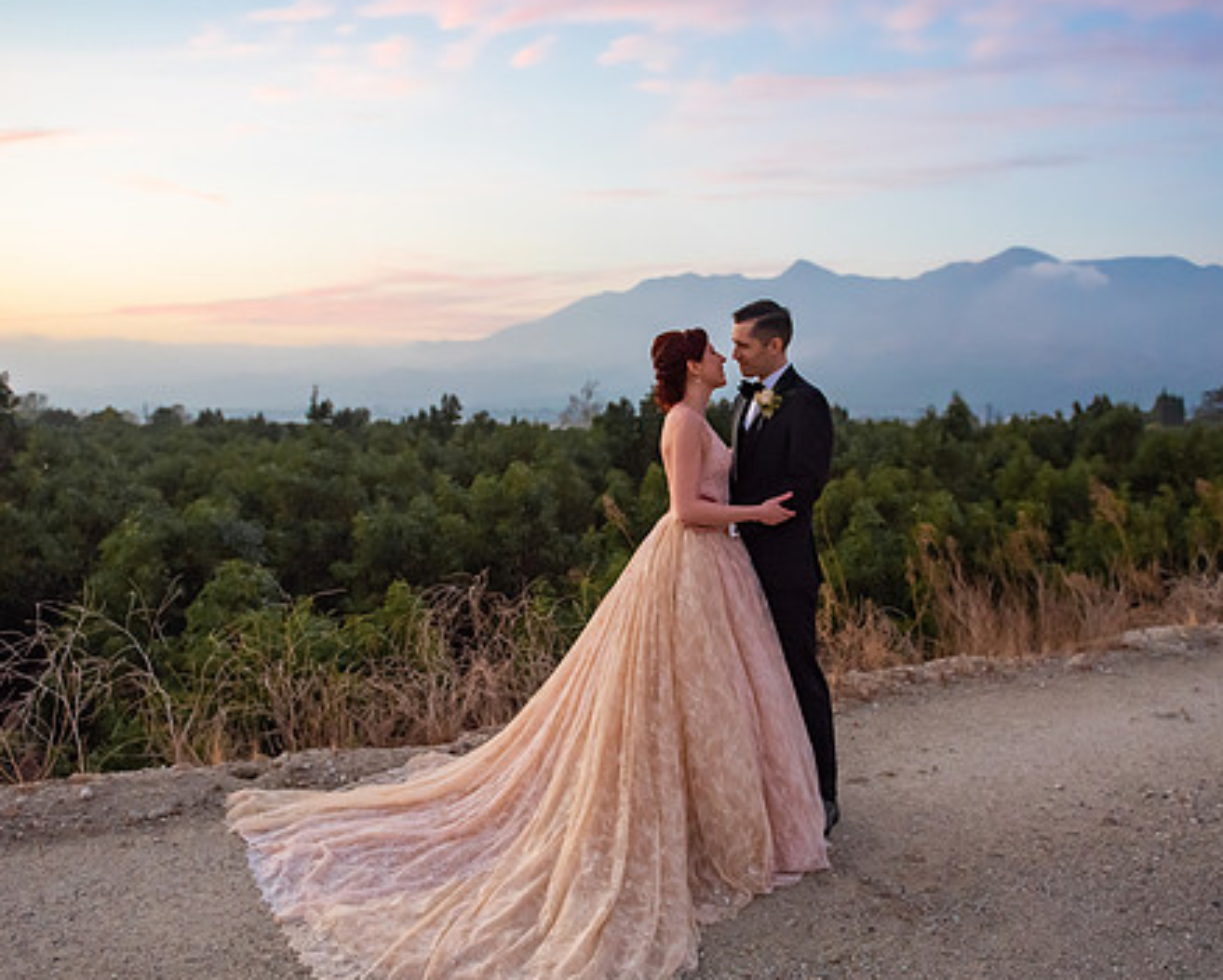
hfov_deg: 55.6
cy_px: 524
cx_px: 632
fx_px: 1159
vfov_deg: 45.8
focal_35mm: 32
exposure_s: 1/640
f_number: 2.8
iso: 3200
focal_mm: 24
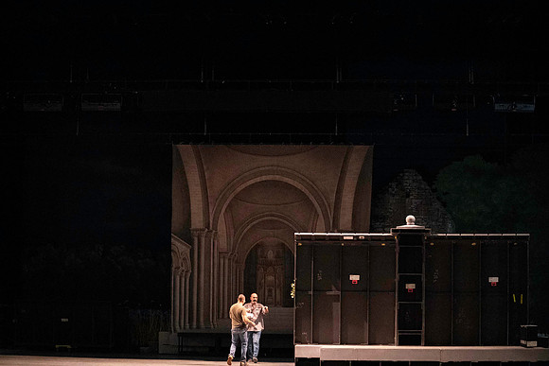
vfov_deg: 19.5
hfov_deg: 28.8
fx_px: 1068
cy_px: 183
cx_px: 274
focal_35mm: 70
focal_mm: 70
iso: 25600
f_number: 2.8
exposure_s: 1/320
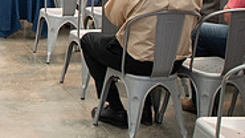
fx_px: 598
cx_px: -74
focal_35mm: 92
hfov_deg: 21.0
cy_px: -69
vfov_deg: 12.5
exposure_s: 1/200
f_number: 5
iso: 160
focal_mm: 24
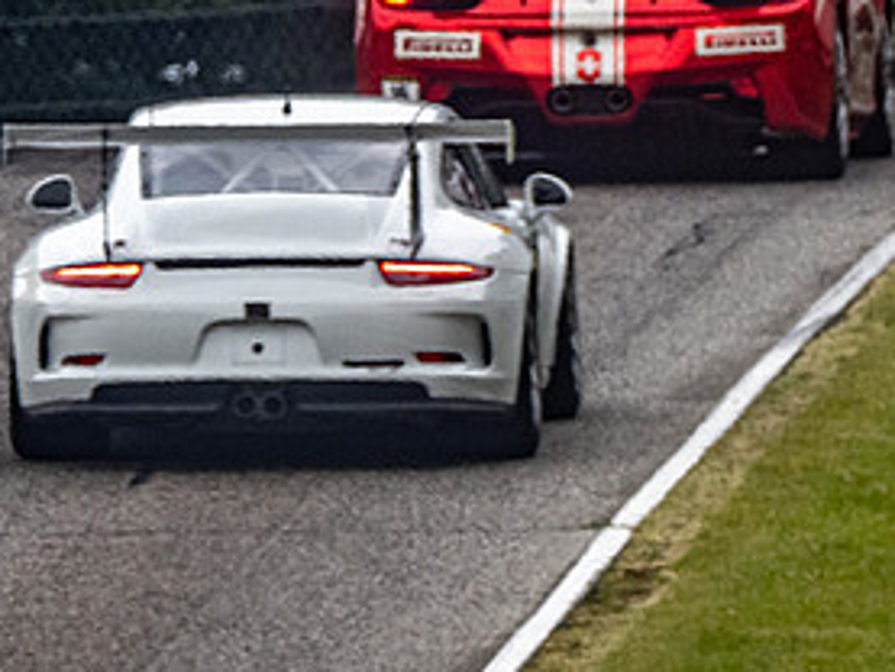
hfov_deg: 0.9
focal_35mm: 2325
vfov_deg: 0.6
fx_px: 60139
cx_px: 599
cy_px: -209
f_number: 6.3
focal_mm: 420
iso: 400
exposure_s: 1/400
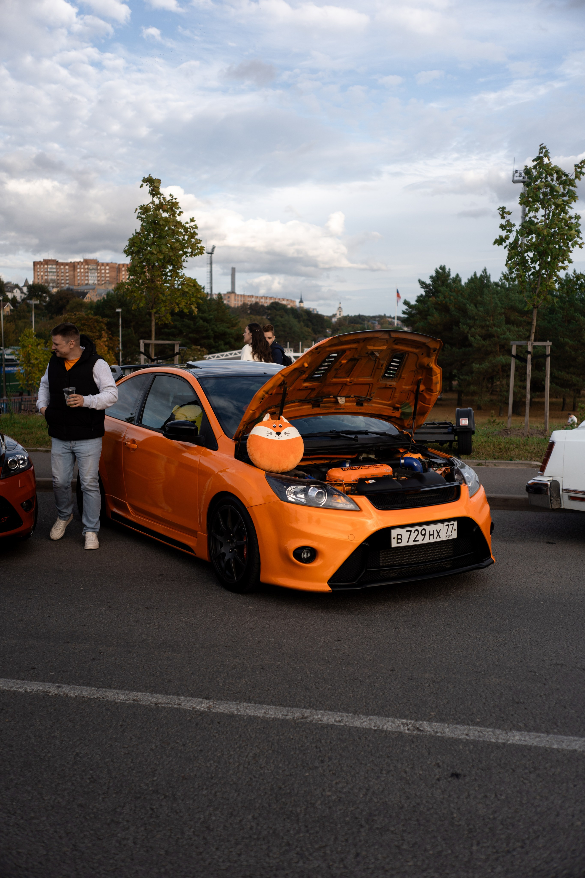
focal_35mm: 35
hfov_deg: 37.9
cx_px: 292
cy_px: 439
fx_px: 853
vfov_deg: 54.4
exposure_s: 1/1600
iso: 100
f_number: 2.2
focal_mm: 35
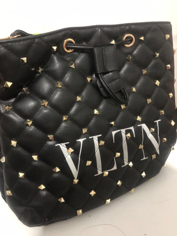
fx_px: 191
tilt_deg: -30.6
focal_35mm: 28
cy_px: 118
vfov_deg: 63.4
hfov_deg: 49.7
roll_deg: +4.4
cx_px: 88
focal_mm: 4
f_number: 1.8
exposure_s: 1/4
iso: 125
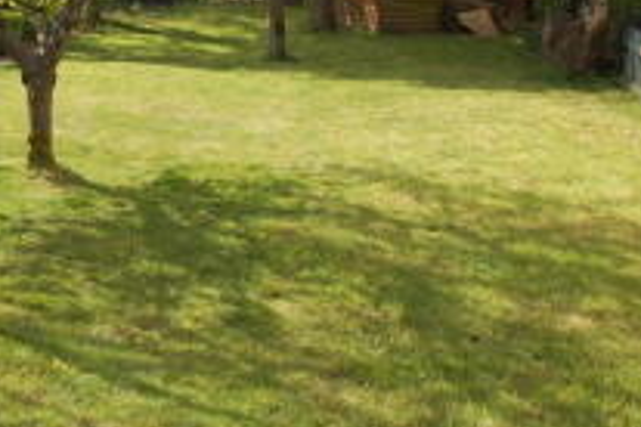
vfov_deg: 23.4
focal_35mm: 57
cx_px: 71
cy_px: 87
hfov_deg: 33.3
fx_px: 1015
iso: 200
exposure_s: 1/320
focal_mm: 12
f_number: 9
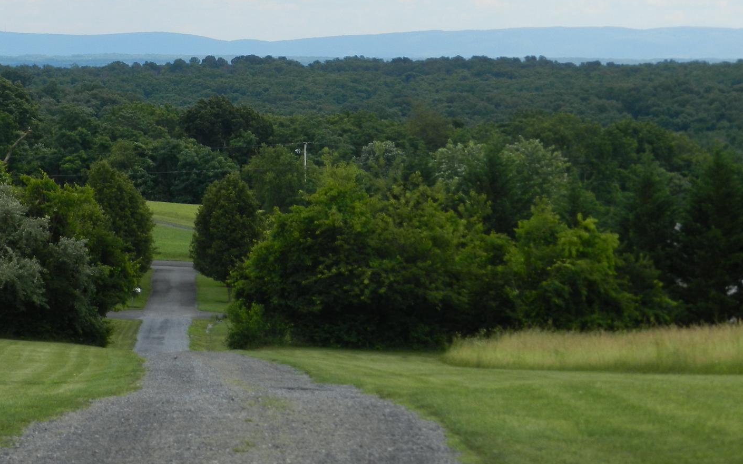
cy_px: 94
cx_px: 209
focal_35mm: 154
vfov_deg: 8.5
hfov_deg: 13.6
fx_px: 3118
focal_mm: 17.7
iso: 160
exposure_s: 1/640
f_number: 4.6
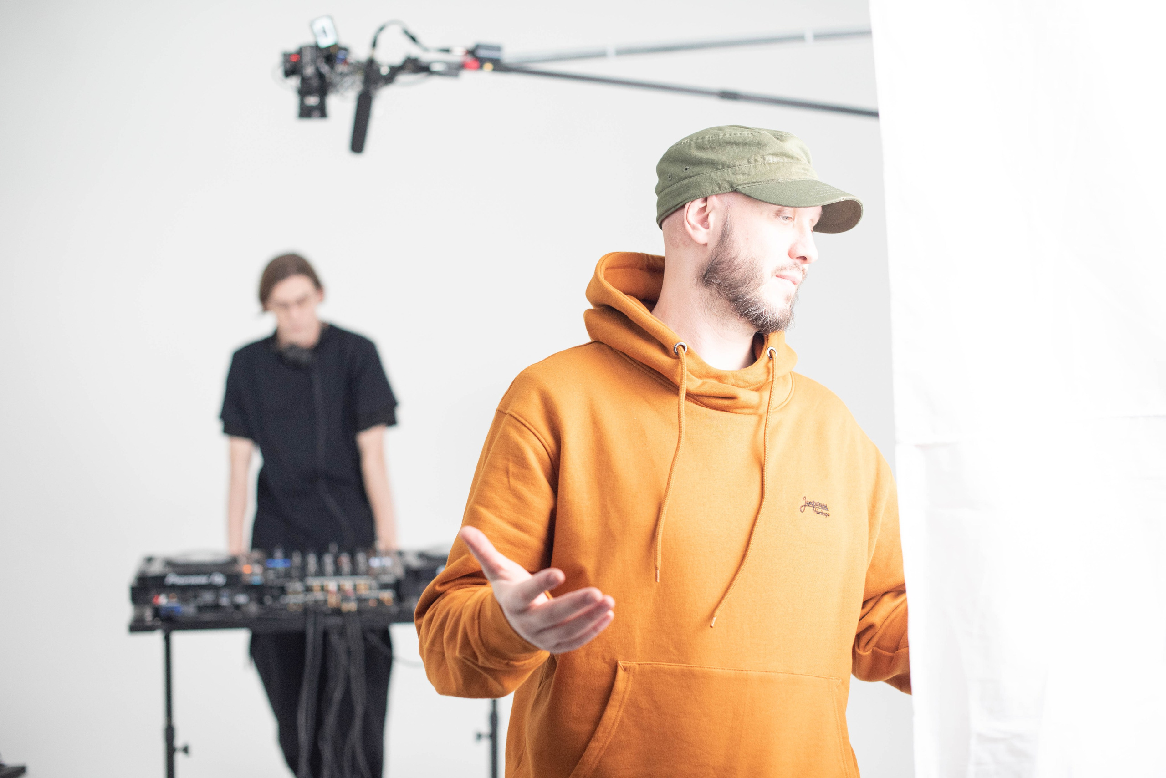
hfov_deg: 39.6
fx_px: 1620
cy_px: 389
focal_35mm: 50
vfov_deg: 27.0
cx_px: 583
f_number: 2.5
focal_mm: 50
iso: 1250
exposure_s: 1/400
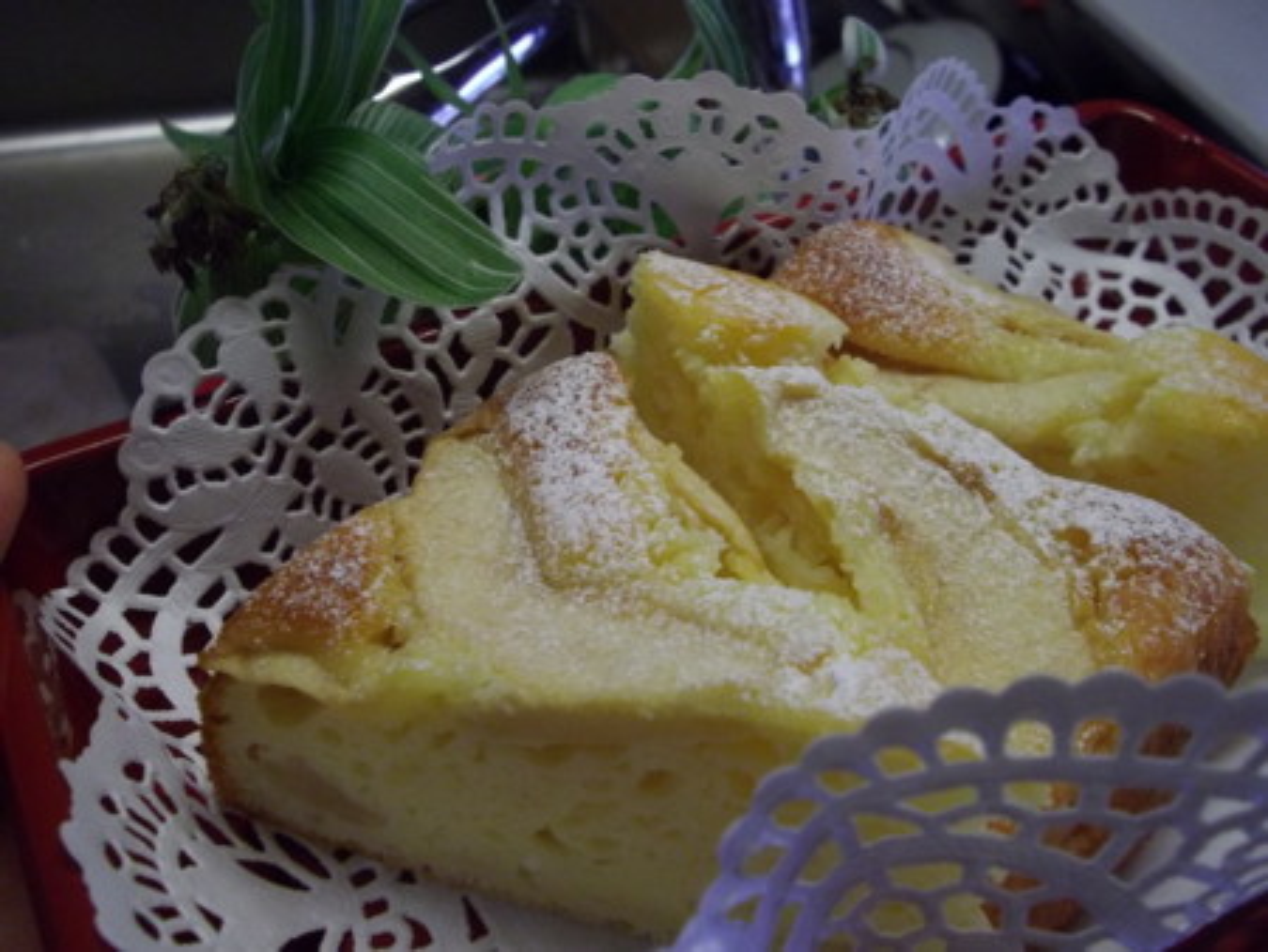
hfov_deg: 56.8
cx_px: 634
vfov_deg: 44.2
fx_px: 1173
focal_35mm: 32
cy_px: 476
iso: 398
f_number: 3.5
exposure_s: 1/50
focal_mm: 5.8
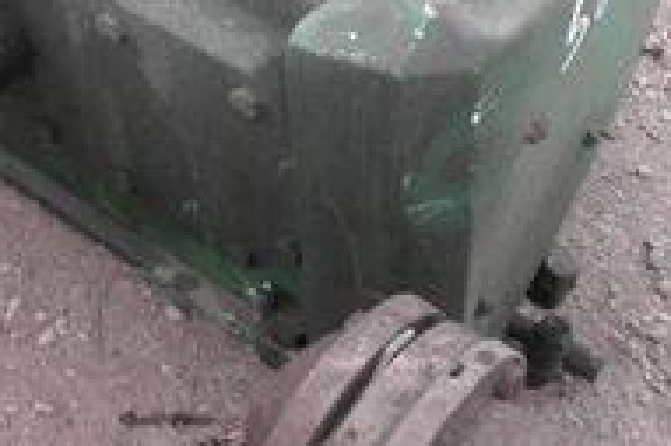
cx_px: 306
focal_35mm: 61
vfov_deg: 21.4
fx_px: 1136
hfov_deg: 32.9
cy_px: -7
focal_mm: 5
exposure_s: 1/40
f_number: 3
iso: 64
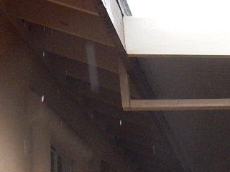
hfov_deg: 11.0
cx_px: 170
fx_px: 1196
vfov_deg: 8.0
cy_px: 304
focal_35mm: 180
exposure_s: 1/250
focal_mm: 6.4
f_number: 4
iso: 220
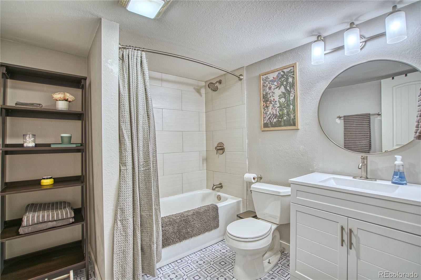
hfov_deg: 96.7
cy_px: 140
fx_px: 187
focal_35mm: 16
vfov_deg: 73.7
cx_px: 210
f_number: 4
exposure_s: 1/30
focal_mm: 16
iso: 500
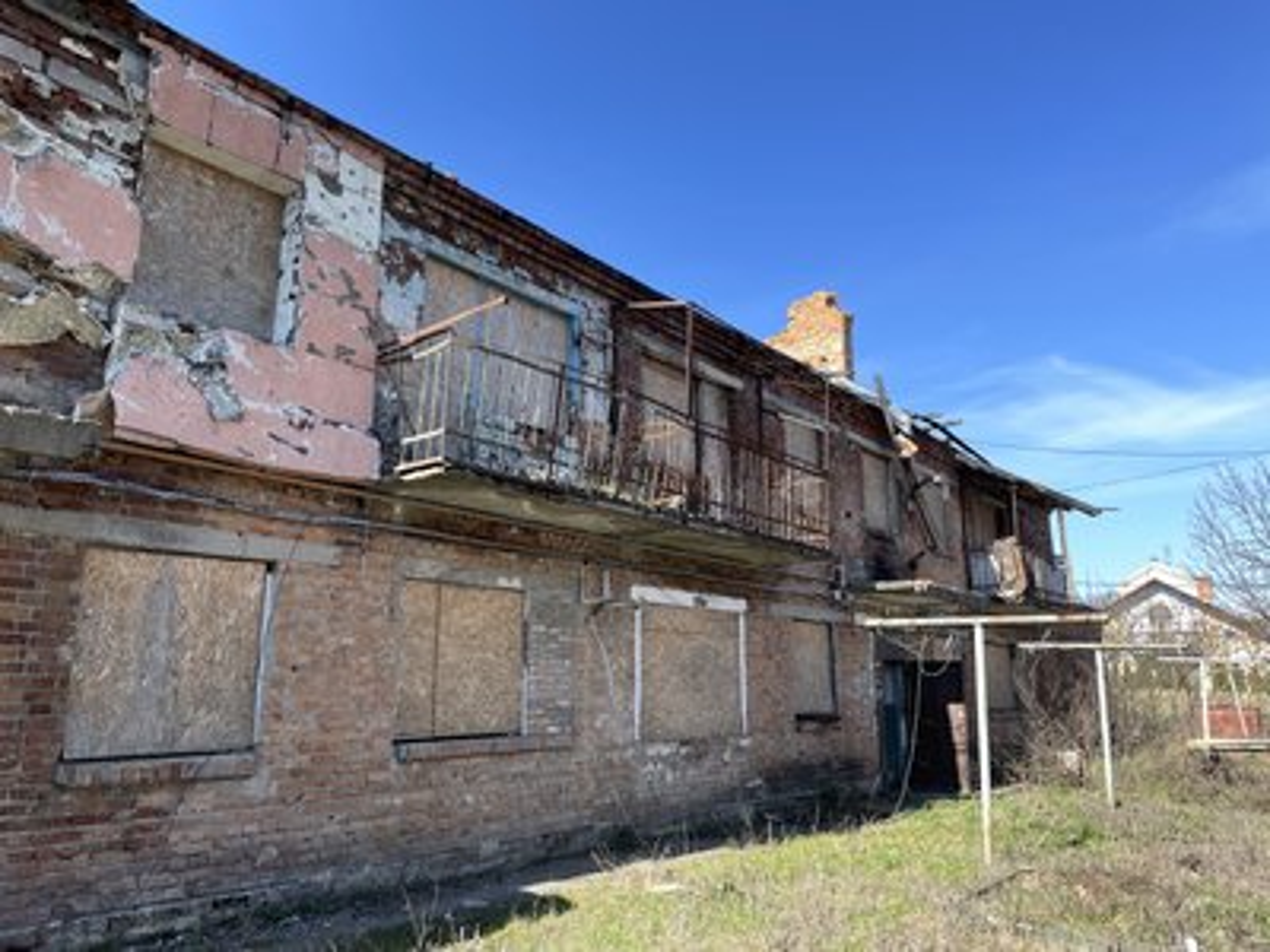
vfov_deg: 53.1
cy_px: 476
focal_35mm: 26
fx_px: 954
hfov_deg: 67.3
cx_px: 635
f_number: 1.6
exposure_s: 1/1511
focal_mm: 4.2
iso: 32
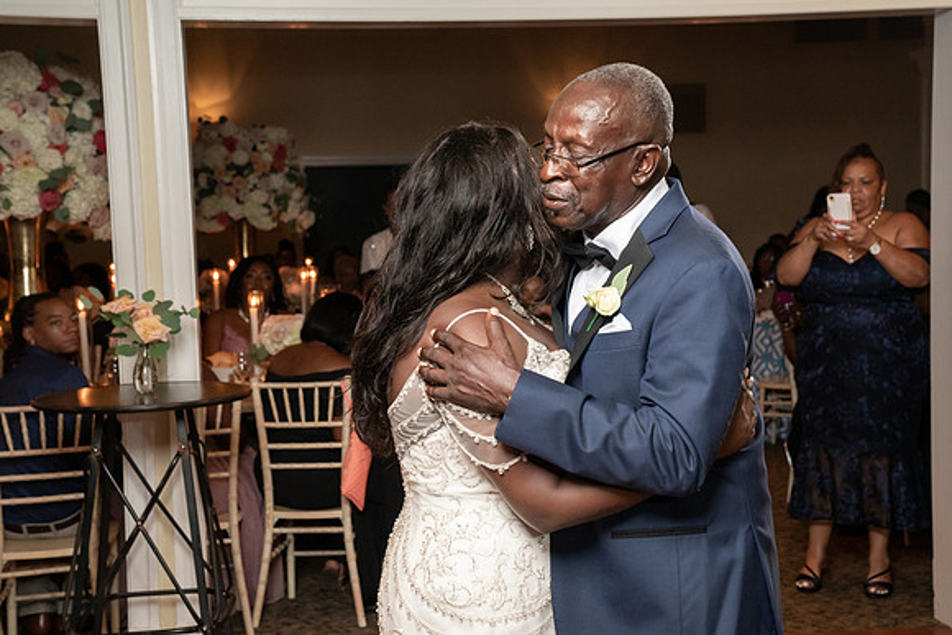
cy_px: 317
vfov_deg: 25.3
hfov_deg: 37.2
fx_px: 1413
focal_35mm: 53
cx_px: 483
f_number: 5.6
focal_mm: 52
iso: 4000
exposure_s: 1/200
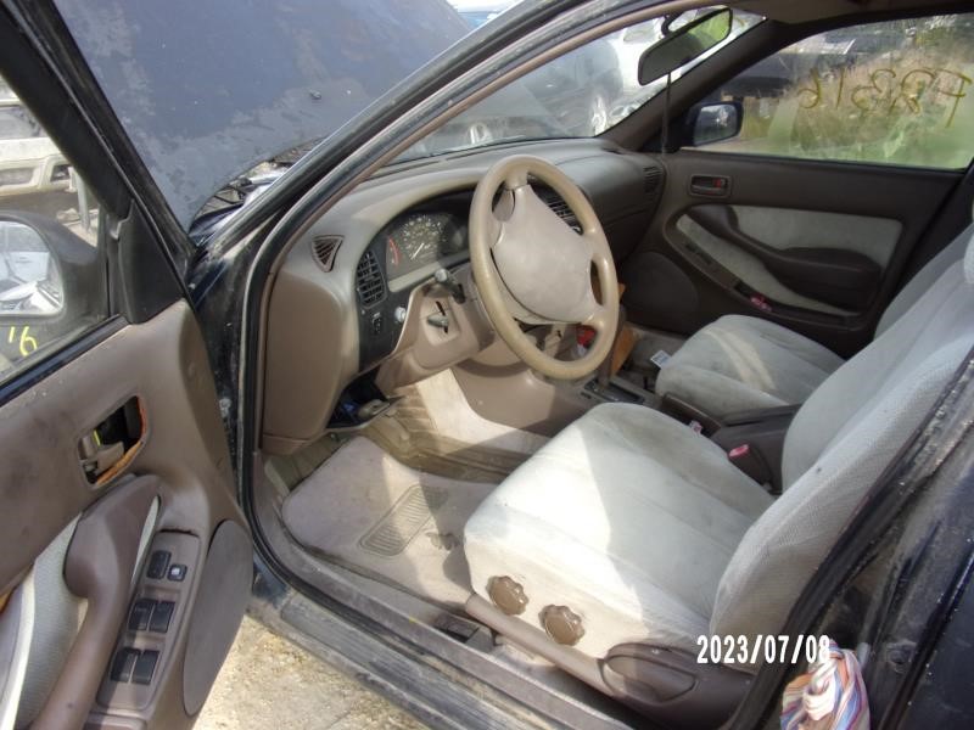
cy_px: 365
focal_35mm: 24
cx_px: 487
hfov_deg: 71.6
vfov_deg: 56.8
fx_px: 675
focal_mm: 4.3
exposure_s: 1/220
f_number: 3.3
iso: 80
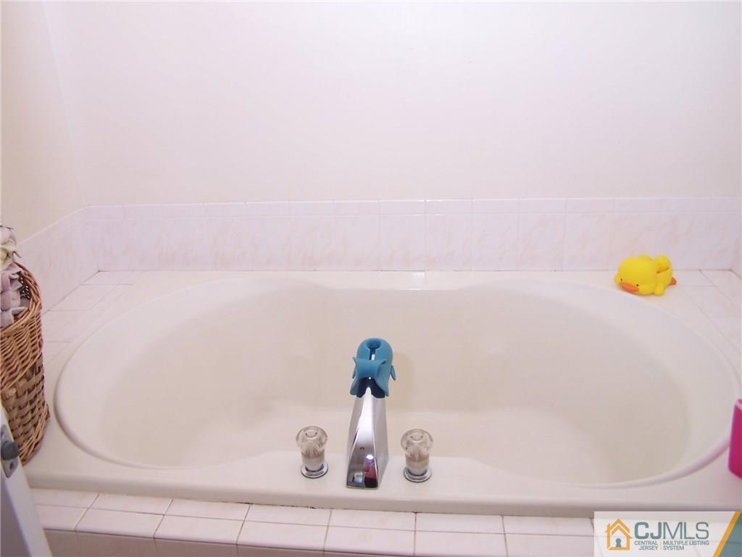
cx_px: 371
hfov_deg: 46.8
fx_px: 857
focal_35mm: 40
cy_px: 278
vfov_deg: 36.0
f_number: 2.8
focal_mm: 6.7
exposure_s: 1/60
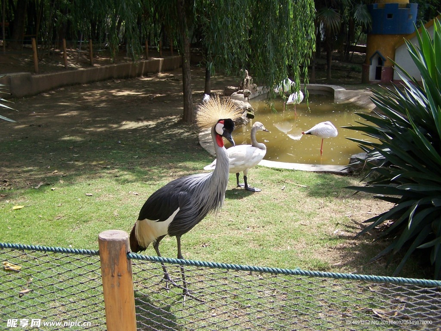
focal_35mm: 38
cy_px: 166
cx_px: 220
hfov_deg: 49.0
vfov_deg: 37.7
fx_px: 484
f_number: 2.8
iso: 80
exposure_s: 1/320
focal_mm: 6.3
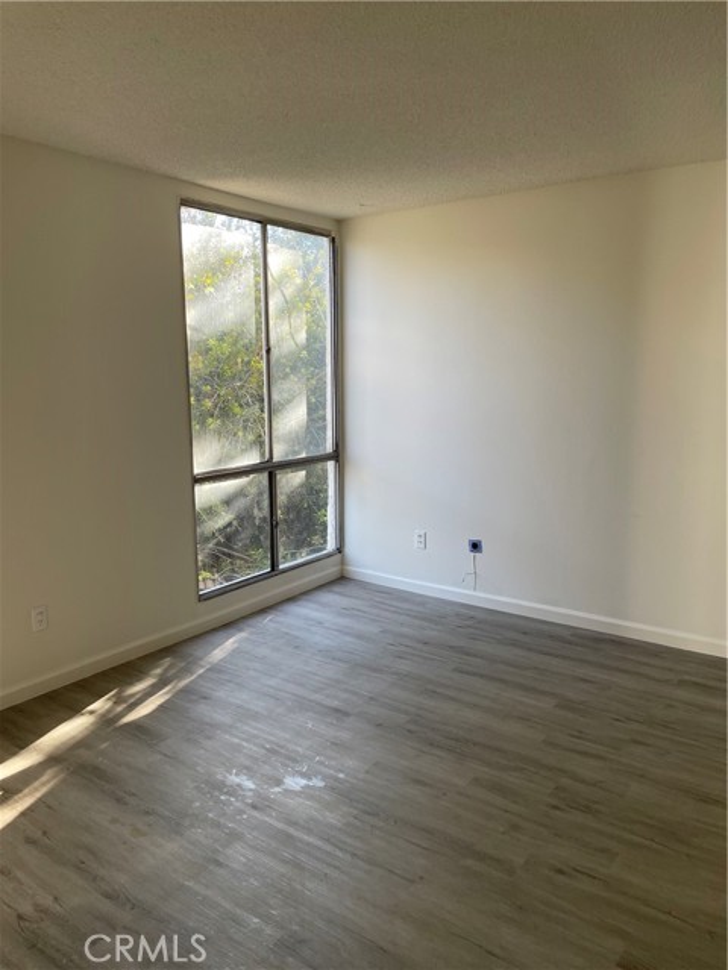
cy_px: 485
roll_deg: +1.3
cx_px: 364
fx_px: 729
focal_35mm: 26
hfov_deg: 53.1
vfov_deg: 67.3
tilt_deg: -6.4
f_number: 1.6
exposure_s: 1/121
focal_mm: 4.2
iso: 50
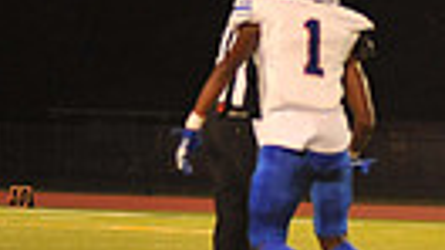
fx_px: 4987
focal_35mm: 423
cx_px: 944
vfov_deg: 2.9
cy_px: 98
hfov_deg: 5.0
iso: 2000
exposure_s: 1/250
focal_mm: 92
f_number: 2.8
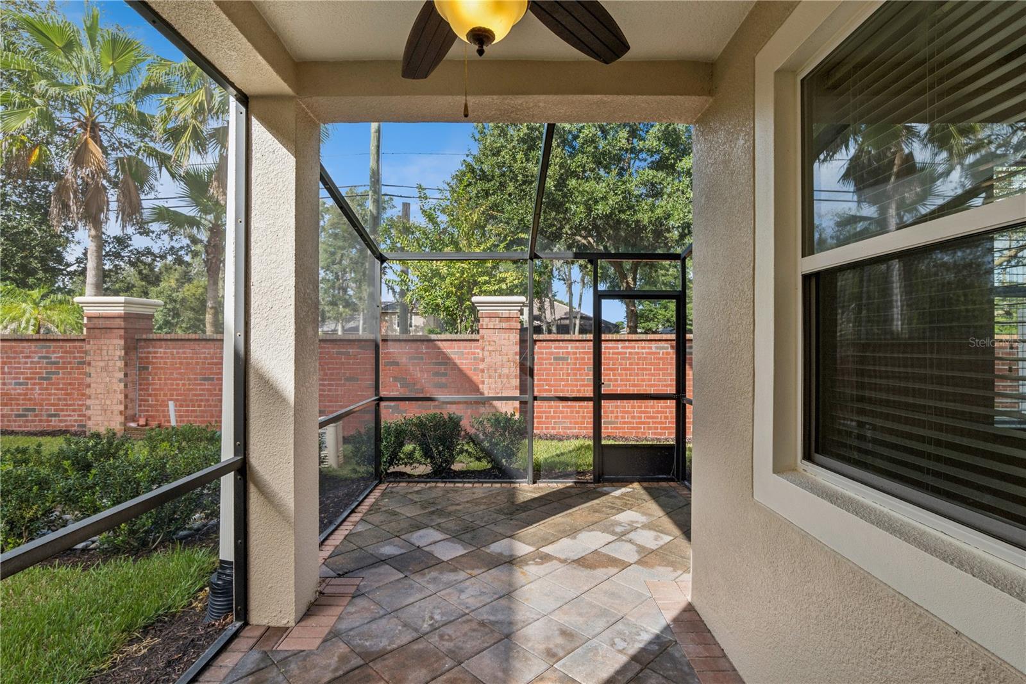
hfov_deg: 96.7
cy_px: 342
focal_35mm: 16
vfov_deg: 73.7
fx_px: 456
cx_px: 513
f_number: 14
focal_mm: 16
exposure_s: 1/80
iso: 320
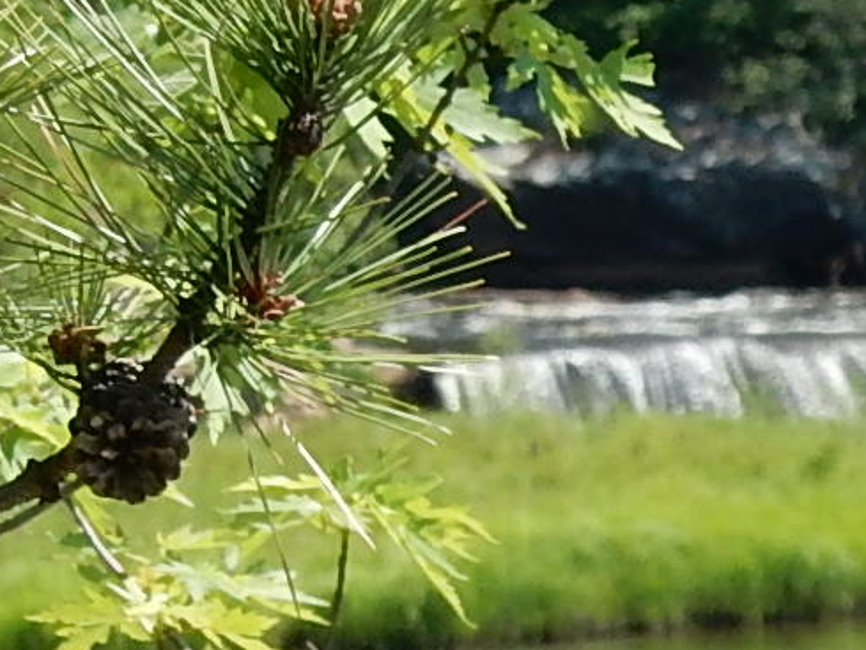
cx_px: 1211
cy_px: 712
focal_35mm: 762
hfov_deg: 2.6
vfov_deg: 2.0
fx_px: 19068
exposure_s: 1/250
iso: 125
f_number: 6
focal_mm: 29.2
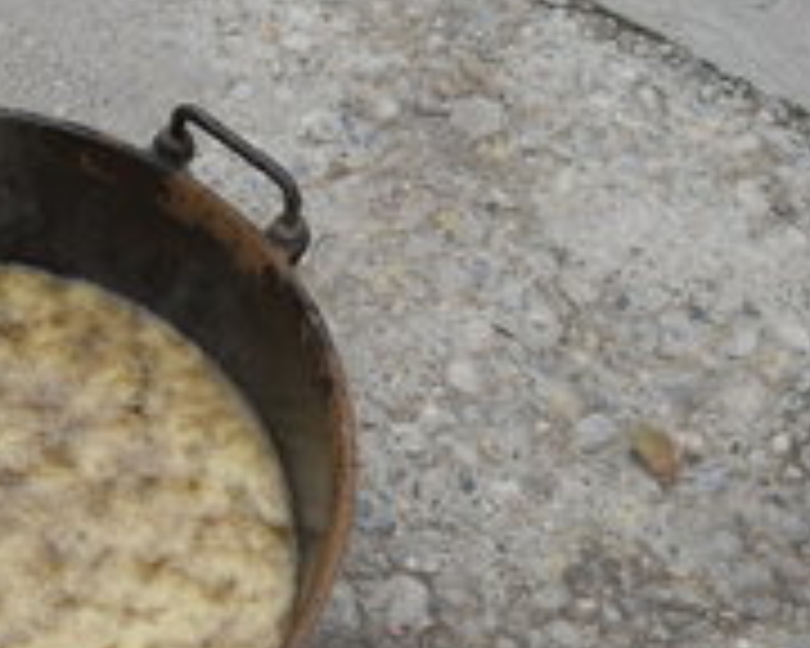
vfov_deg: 19.6
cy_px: 398
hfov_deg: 23.9
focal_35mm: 78
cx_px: 112
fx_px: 1870
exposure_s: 1/320
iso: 80
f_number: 3.1
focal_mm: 6.72
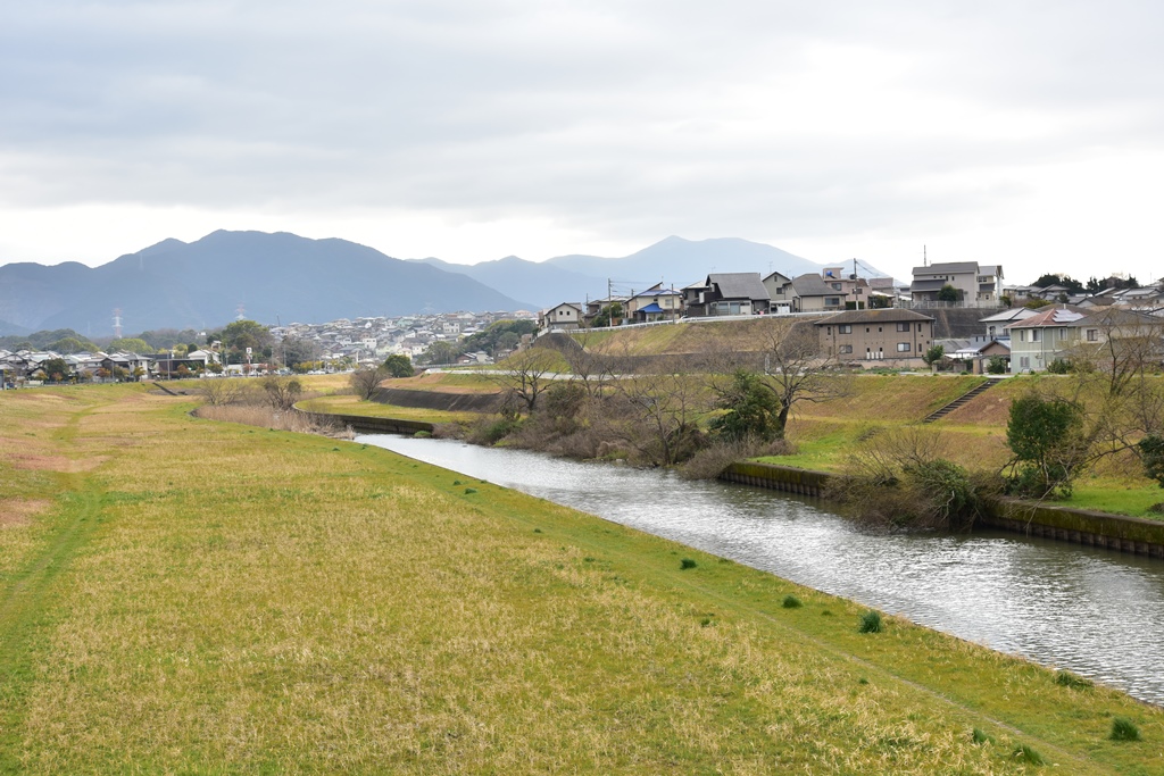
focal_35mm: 46
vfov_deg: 29.3
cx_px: 582
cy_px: 388
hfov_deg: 42.7
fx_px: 1487
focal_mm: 46
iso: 200
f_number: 5.6
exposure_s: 1/160
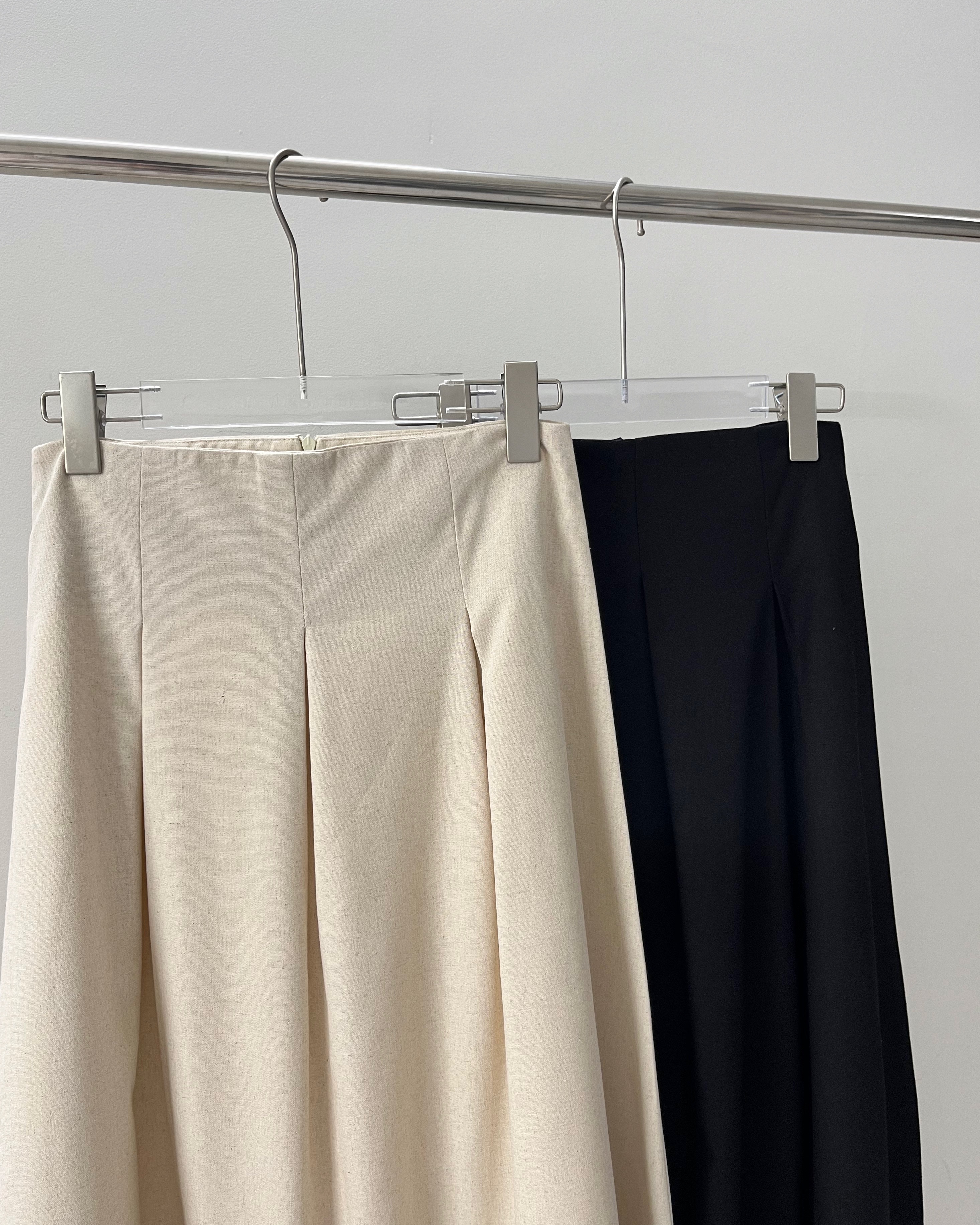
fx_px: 1015
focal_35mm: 28
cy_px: 642
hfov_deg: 51.5
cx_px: 479
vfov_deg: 62.2
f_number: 1.6
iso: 64
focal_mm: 5.1
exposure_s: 1/50
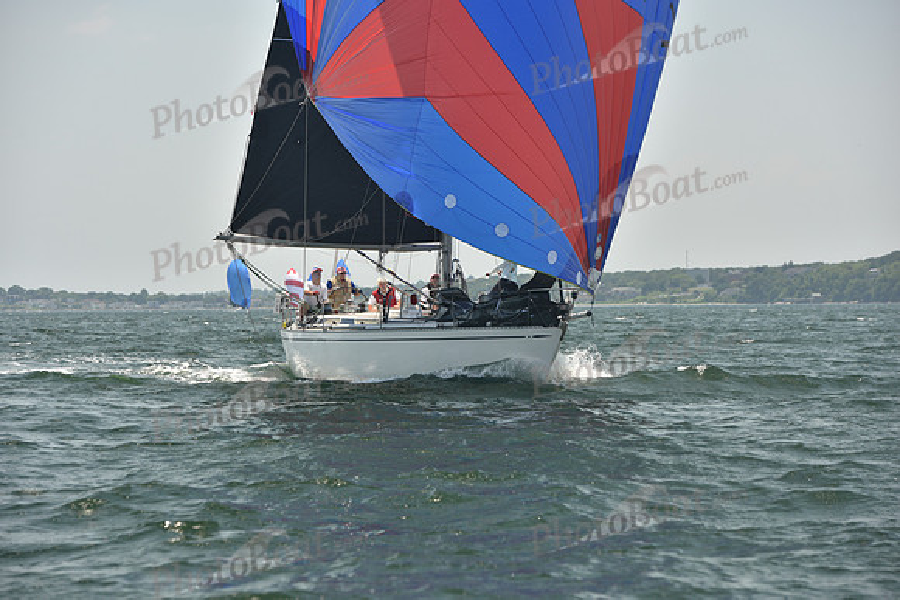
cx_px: 450
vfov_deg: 11.0
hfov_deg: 16.4
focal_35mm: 125
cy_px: 300
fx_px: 3126
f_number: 5.6
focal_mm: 125
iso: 250
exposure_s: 1/640
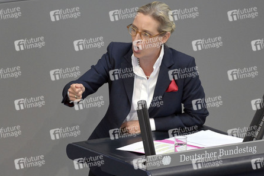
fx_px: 2888
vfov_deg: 3.5
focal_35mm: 394
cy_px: 88
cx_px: 132
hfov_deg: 5.2
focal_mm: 390
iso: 8000
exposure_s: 1/640
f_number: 5.6
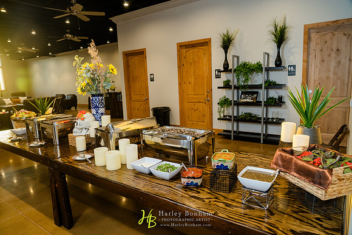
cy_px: 118
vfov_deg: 53.2
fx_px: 235
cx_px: 176
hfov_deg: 73.7
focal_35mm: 24
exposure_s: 1/100
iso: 1600
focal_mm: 24
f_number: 5.6
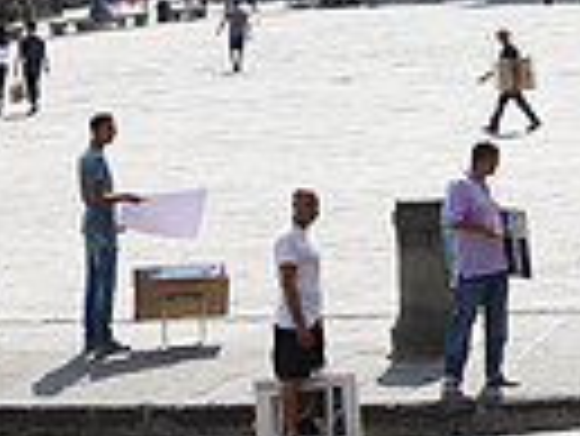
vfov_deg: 9.4
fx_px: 2532
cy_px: -308
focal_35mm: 151
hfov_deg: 12.4
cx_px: 886
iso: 64
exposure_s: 1/200
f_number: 6.3
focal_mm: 35
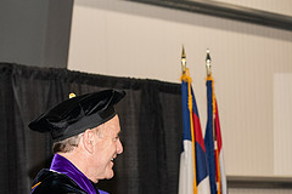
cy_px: 220
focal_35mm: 181
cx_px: 237
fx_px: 1468
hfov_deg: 11.3
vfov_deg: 7.5
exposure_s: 1/200
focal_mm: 75
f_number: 5.6
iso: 2000
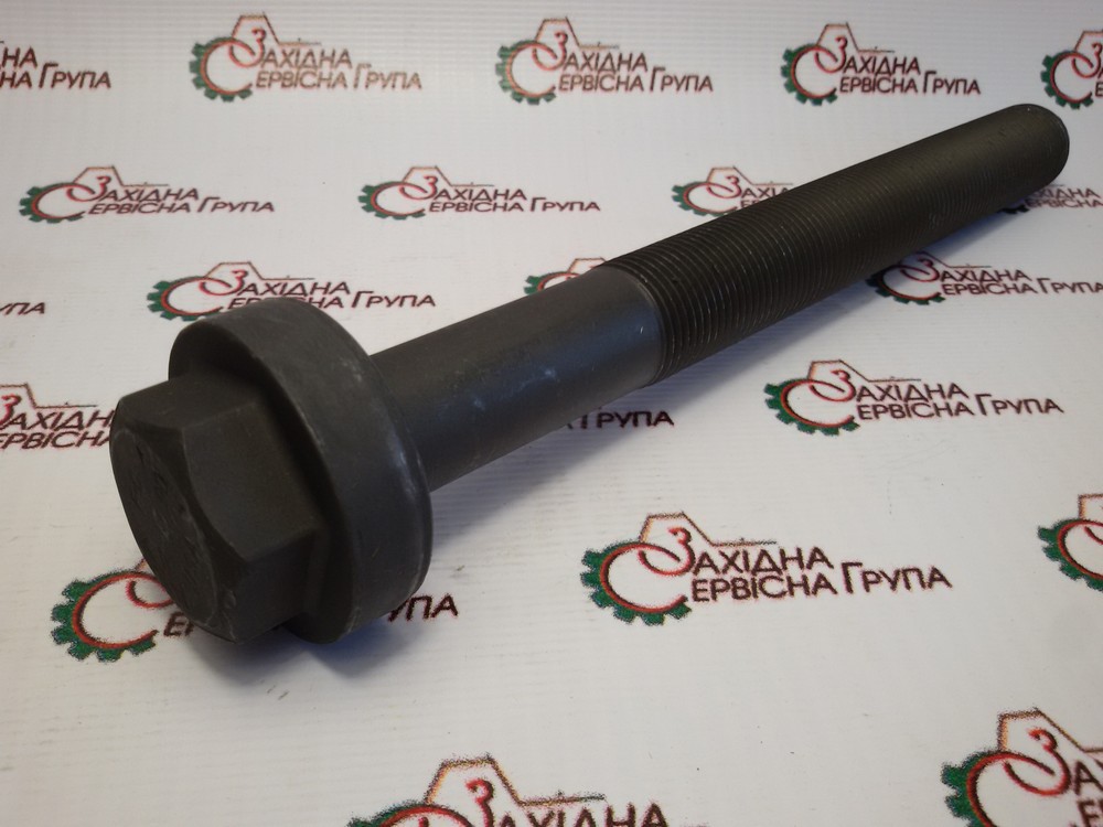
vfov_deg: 45.4
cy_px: 414
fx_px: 988
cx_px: 552
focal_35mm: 31
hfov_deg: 58.4
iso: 40
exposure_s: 1/100
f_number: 2.4
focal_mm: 2.93
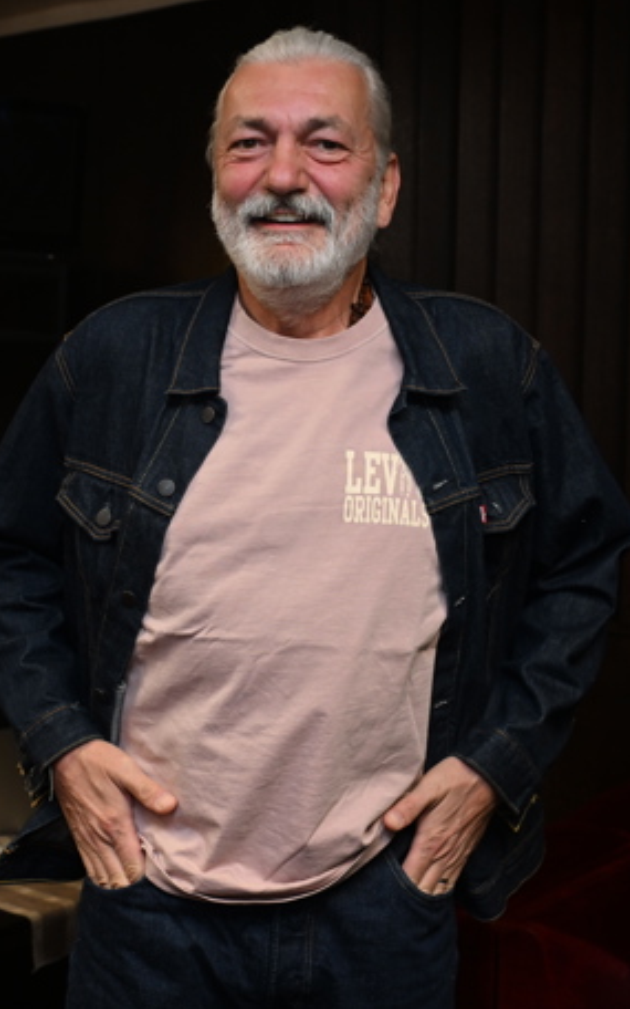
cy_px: 504
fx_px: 1566
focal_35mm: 57
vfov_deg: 35.7
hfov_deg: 22.7
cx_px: 281
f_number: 5.6
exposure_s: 1/125
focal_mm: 37
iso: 1250
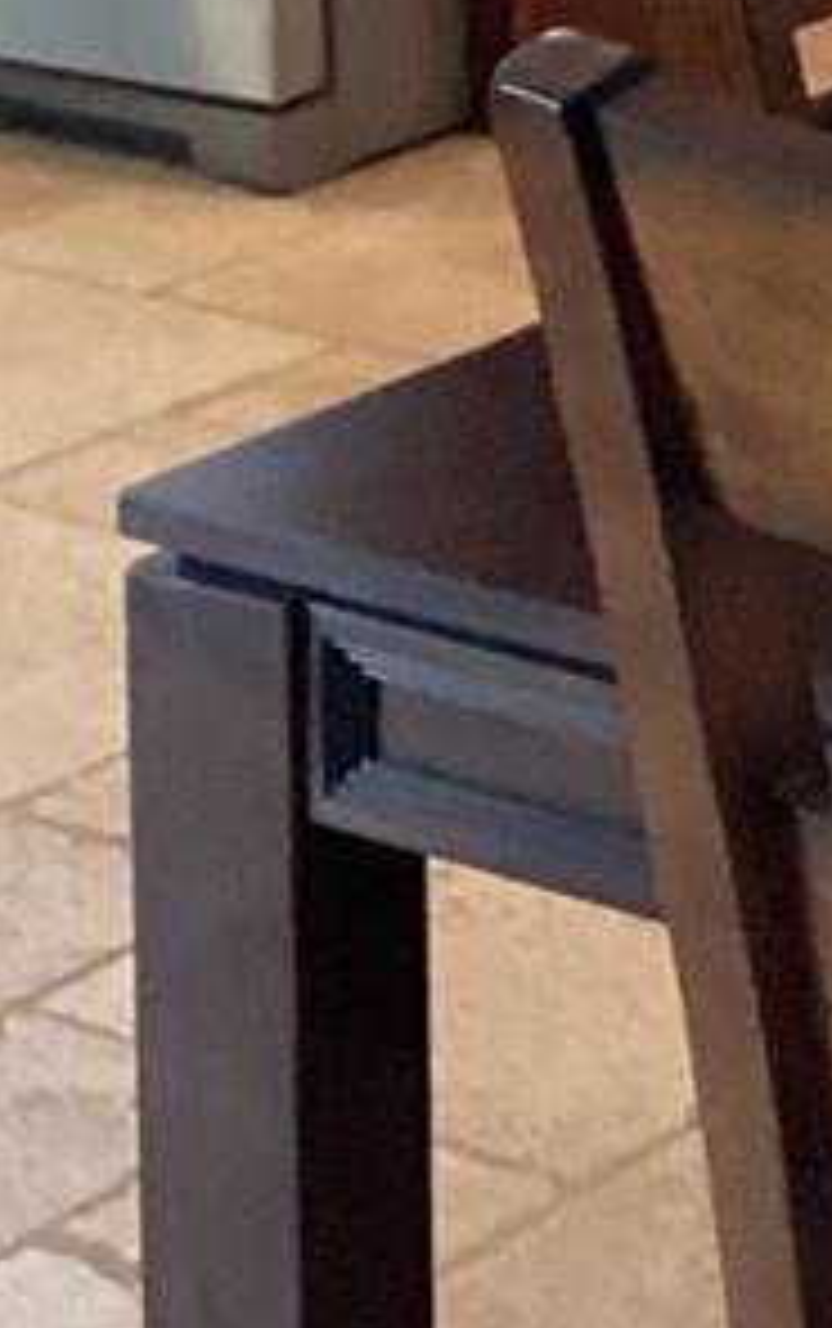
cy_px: -360
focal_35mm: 178
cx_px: 854
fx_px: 6442
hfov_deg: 7.4
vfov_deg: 11.5
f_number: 2.4
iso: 250
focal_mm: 3.3
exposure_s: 1/60
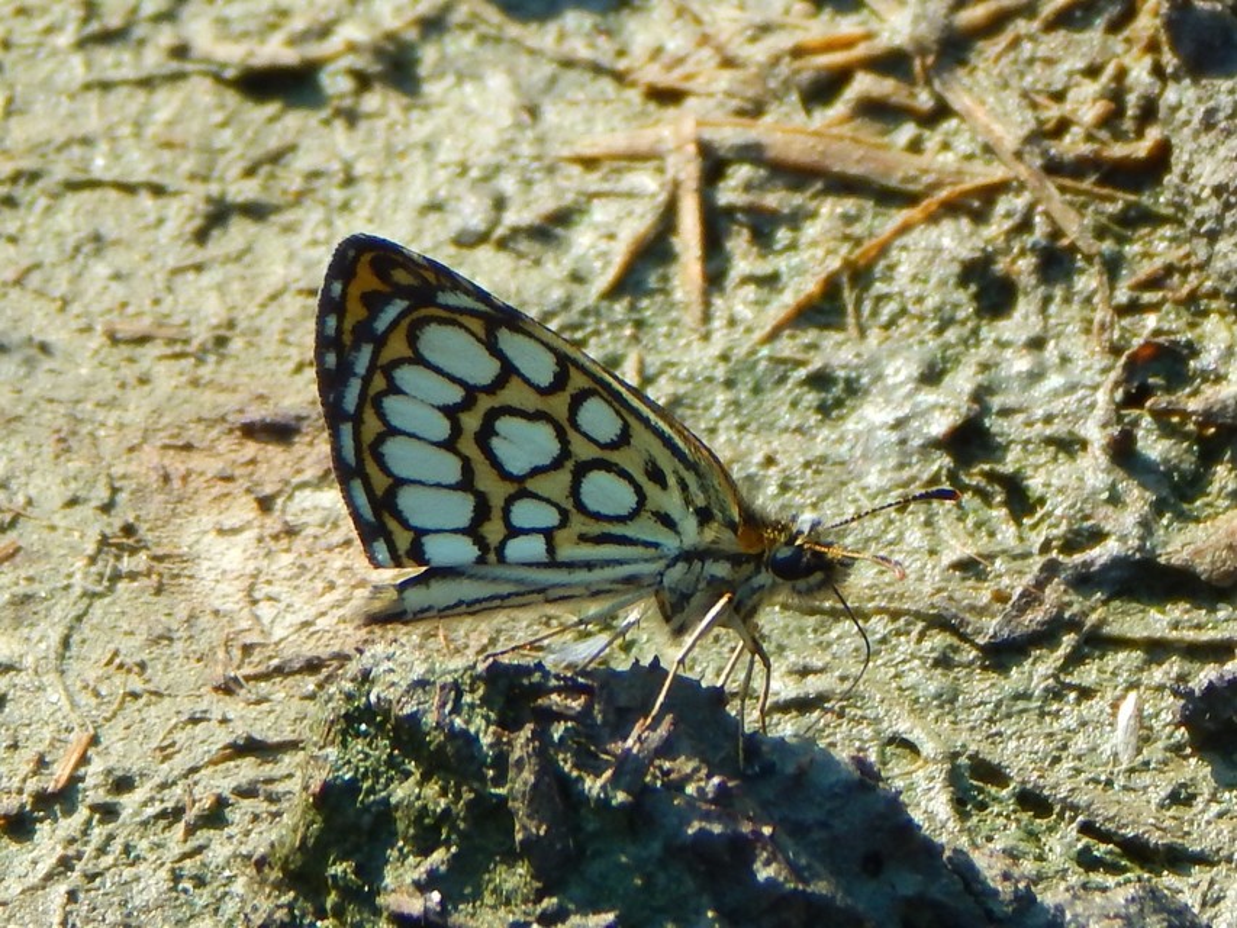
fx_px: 8292
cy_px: 464
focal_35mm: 232
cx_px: 618
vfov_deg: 6.4
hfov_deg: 8.5
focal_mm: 41.7
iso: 125
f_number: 5.6
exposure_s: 1/250
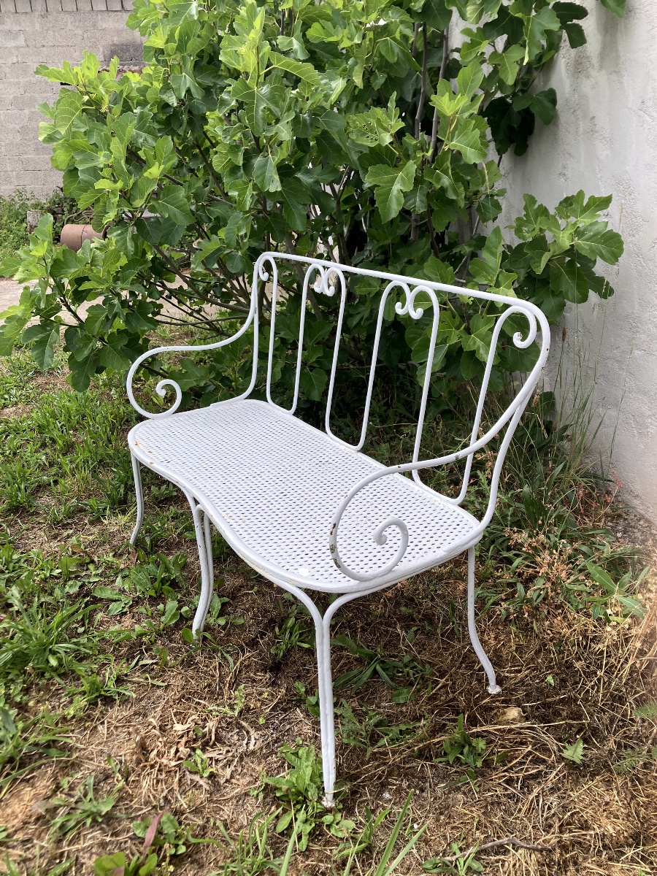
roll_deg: +1.9
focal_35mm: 28
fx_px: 709
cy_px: 438
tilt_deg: -21.0
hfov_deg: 49.7
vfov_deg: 63.4
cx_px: 328
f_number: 1.8
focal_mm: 3.99
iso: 32
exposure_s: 1/952
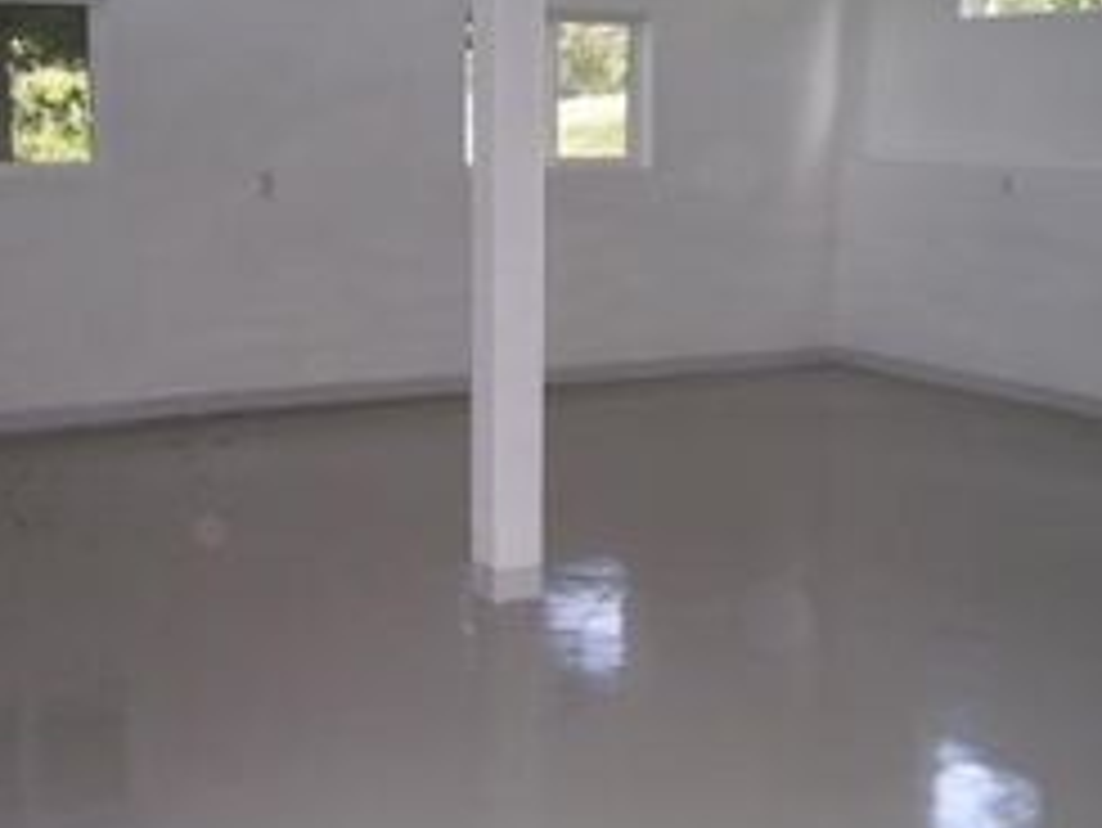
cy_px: 500
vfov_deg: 28.5
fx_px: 1624
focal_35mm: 51
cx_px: 603
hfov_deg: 37.4
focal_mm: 5.6
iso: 80
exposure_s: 1/60
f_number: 2.7
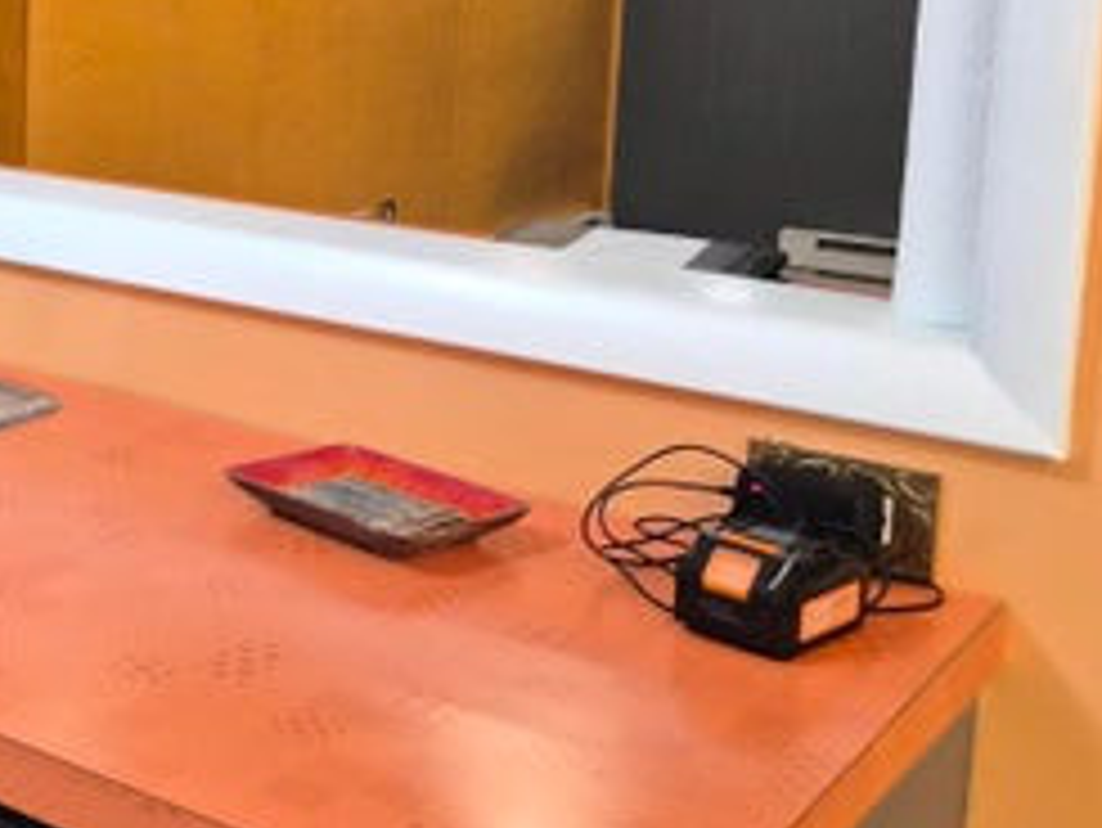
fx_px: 1911
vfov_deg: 23.9
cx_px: -189
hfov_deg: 28.4
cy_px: 122
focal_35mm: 60
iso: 320
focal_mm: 5.4
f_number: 1.8
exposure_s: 1/120
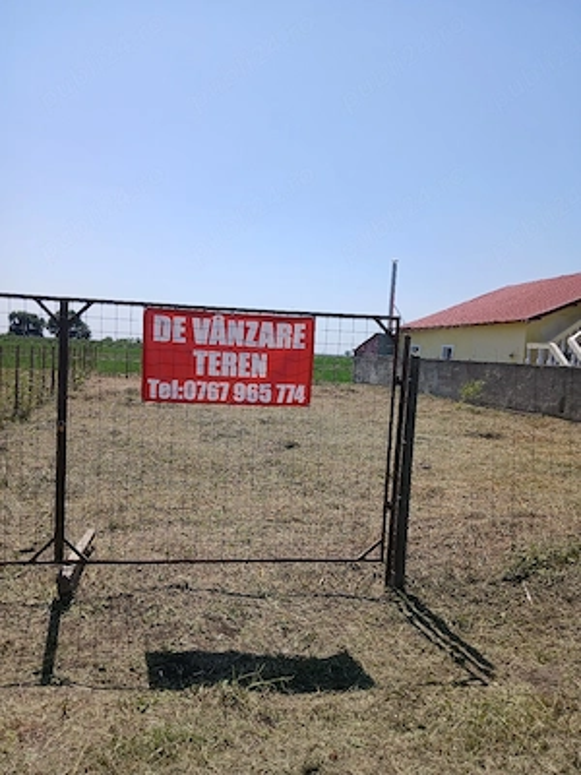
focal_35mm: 26
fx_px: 582
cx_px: 290
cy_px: 388
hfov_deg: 53.1
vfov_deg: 67.3
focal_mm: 3.98
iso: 20
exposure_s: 1/1000
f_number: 1.8
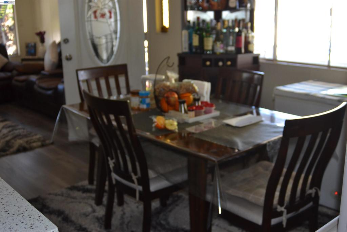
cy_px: 116
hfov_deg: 46.4
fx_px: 405
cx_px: 174
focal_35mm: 42
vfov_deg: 31.9
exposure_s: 1/60
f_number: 3.3
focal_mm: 28
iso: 500
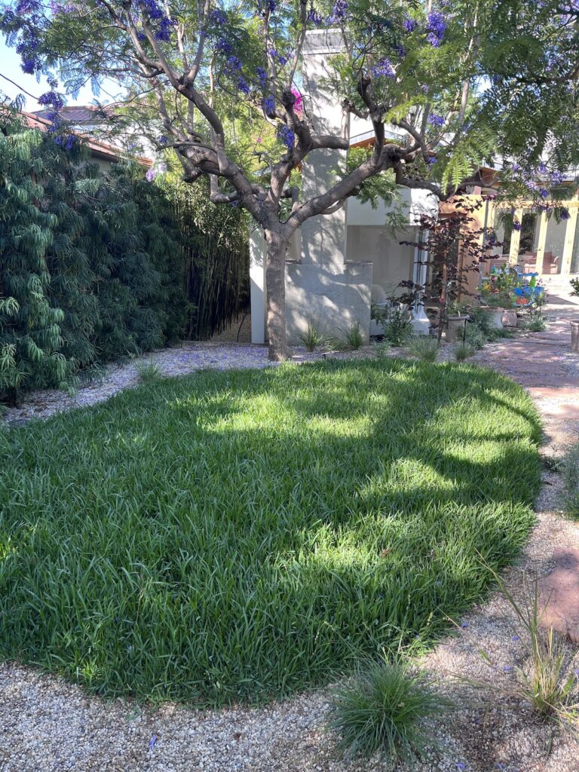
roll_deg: +0.4
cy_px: 386
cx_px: 290
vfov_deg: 67.3
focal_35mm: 26
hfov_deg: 53.1
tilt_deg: -14.5
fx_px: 580
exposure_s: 1/226
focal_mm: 5.1
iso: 40
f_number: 1.6
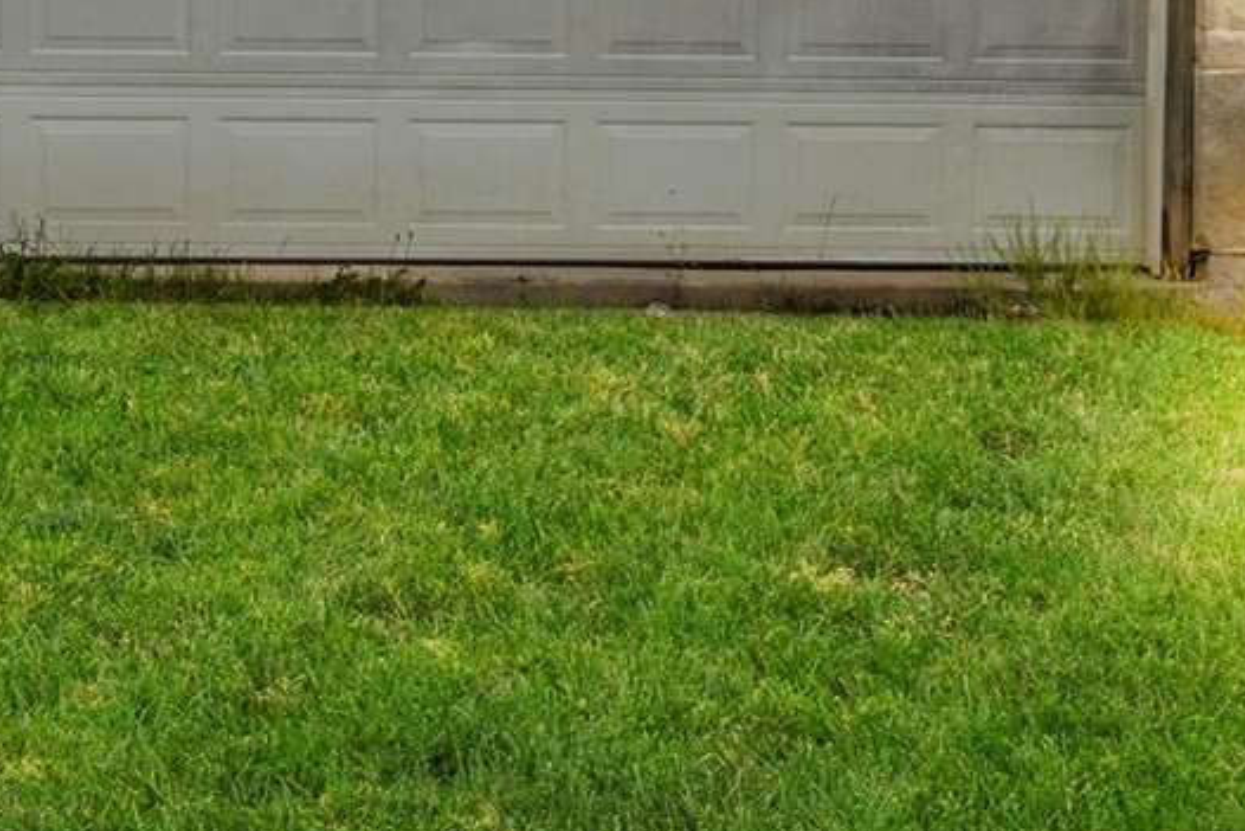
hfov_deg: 14.4
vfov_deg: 10.2
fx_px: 4566
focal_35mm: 132
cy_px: -241
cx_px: -666
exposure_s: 1/1000
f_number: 9
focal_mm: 21.5
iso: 640
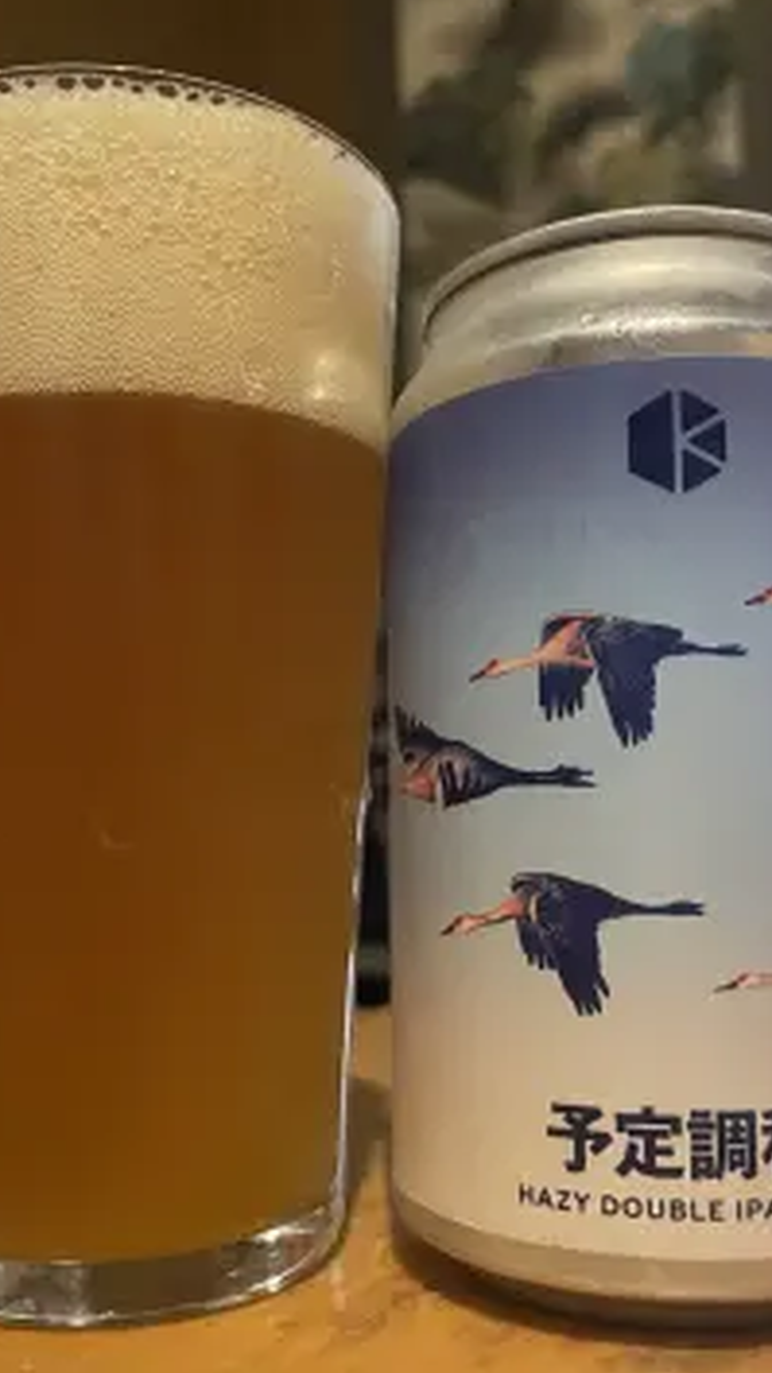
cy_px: 737
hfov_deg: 36.7
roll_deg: +2.0
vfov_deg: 61.0
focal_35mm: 32
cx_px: 400
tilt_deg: +3.1
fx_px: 1165
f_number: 1.6
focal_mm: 4.2
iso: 640
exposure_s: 1/30
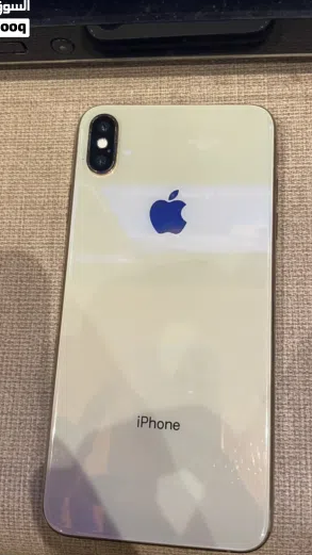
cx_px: 161
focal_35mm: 29
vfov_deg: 66.1
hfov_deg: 40.2
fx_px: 427
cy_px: 279
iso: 160
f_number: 1.6
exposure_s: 1/60
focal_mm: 4.2
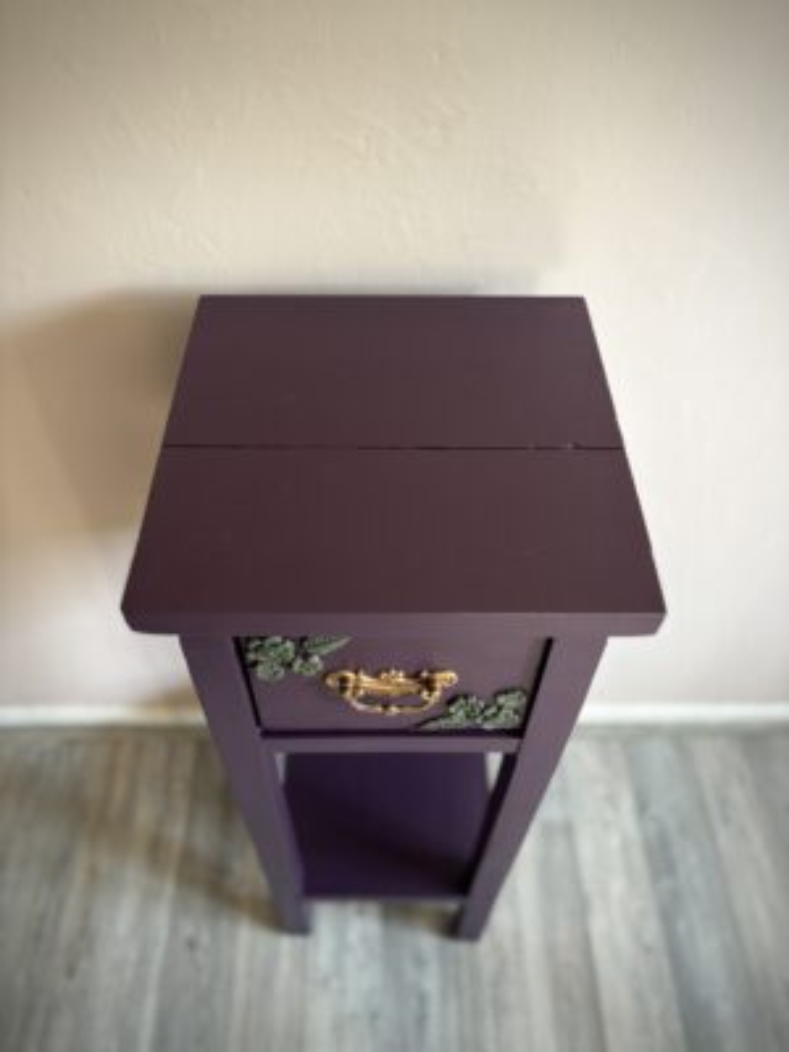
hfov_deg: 53.1
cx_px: 394
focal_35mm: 26
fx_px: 790
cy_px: 526
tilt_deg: -49.6
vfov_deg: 67.3
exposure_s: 1/50
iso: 100
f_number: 1.6
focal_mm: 5.96
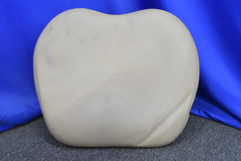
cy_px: 80
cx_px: 120
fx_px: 231
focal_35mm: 34
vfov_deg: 38.4
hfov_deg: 55.1
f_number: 8
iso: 3600
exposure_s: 1/40
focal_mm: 23
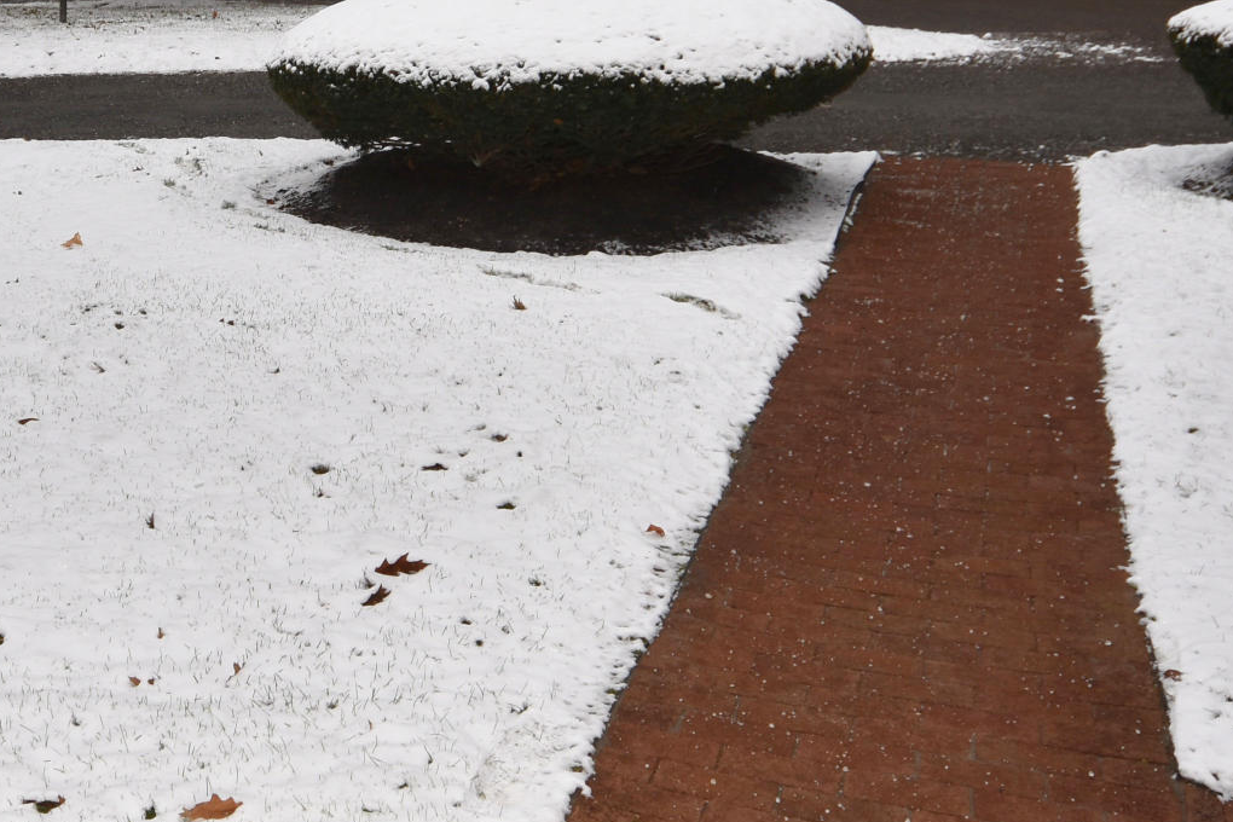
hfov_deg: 37.7
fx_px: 1738
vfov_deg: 25.2
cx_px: 259
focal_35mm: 51
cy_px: -21
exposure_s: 1/125
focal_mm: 11.5
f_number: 5.6
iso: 100
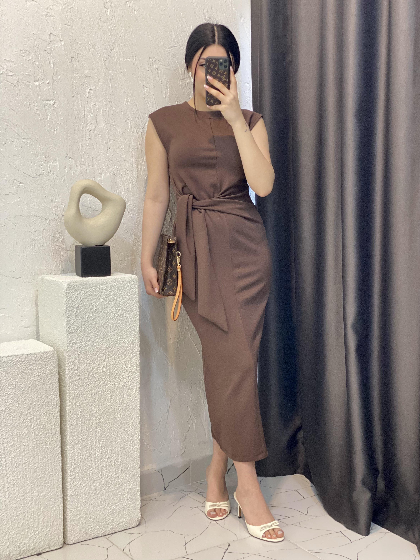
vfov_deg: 36.8
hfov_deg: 28.0
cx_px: 210
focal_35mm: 52
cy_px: 280
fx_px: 841
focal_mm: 6
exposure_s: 1/100
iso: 160
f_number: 2
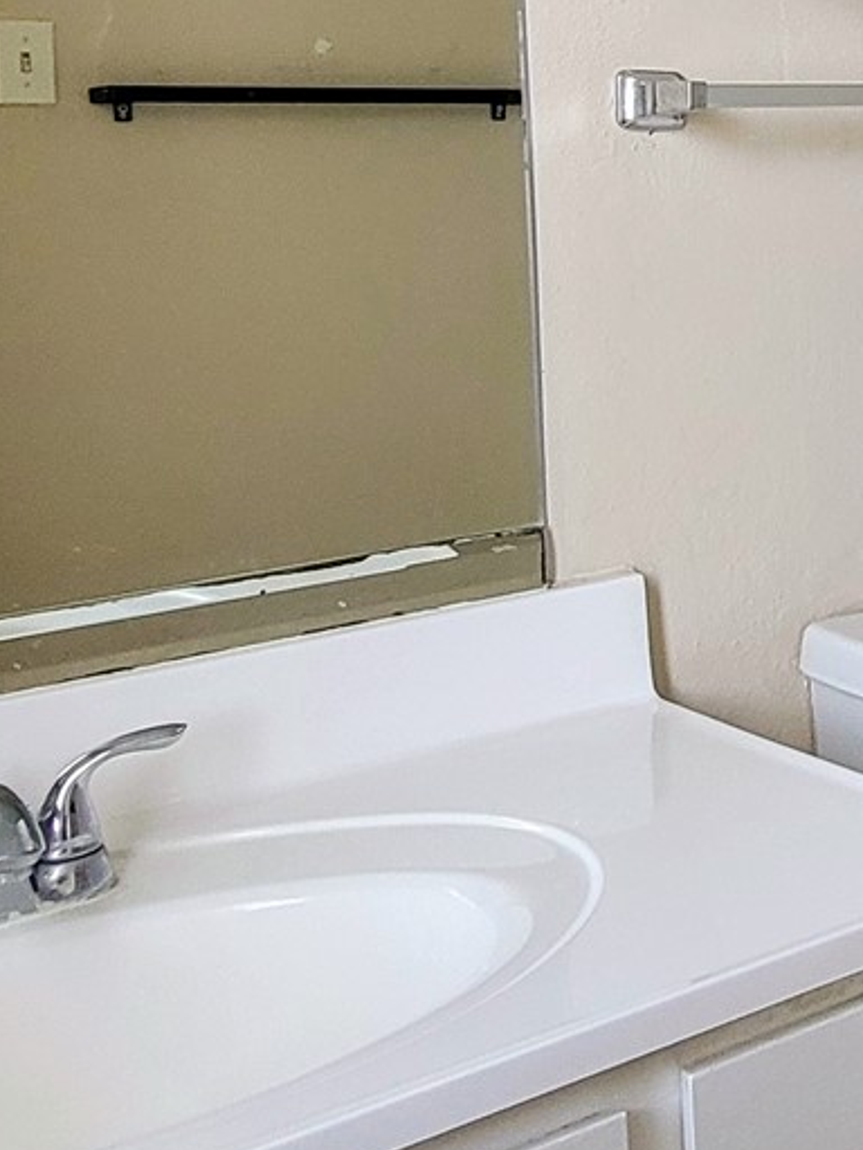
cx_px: 1312
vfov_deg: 34.9
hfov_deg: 22.6
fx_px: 1729
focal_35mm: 52
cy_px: 139
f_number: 2.2
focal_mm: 2.2
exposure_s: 1/60
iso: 320
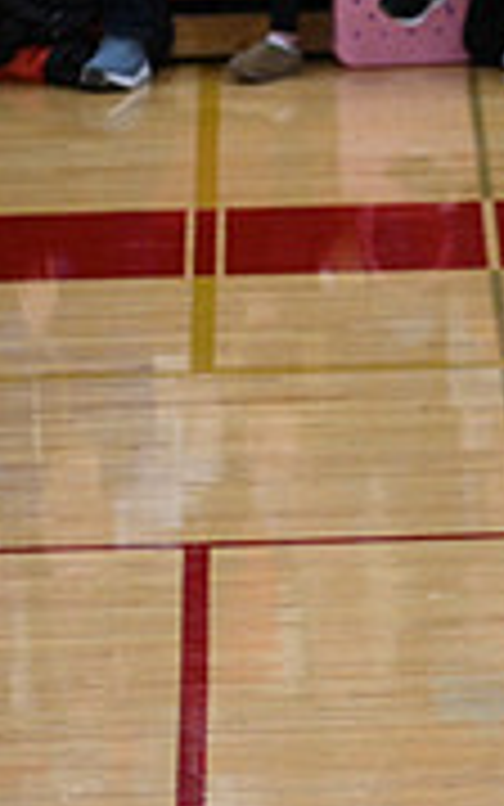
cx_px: 1228
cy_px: 642
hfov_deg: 2.5
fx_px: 11243
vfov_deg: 4.1
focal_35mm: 512
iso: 4000
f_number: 4
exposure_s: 1/400
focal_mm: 155
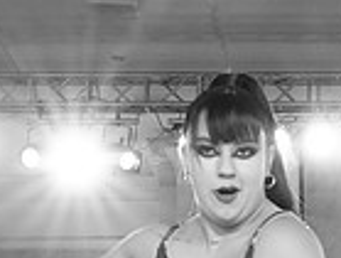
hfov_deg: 11.5
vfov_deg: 8.6
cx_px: 399
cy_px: 410
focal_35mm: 168
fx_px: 1659
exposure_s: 1/60
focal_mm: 42
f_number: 13
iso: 5000
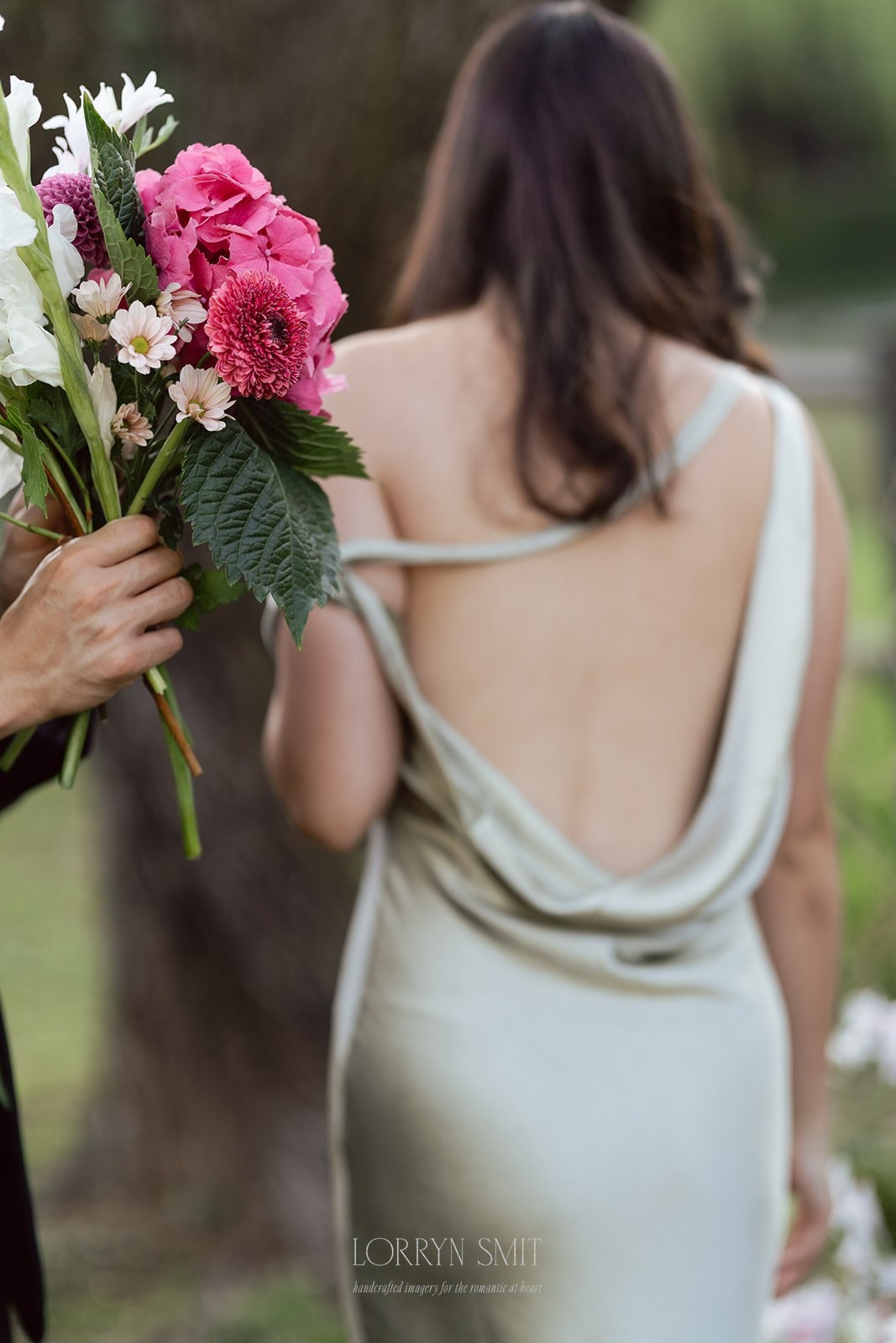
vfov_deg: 23.9
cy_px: 672
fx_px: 3172
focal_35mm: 85
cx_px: 448
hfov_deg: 16.1
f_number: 1.6
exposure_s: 1/1000
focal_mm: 85
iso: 160
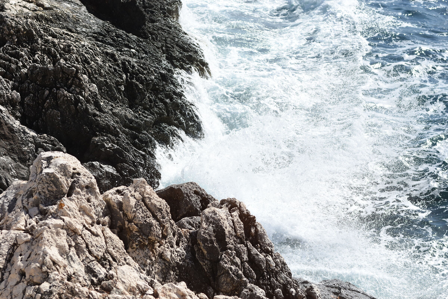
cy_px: 150
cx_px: 224
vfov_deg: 10.8
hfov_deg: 16.1
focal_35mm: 128
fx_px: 1587
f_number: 2.8
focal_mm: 85
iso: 250
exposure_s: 1/8000
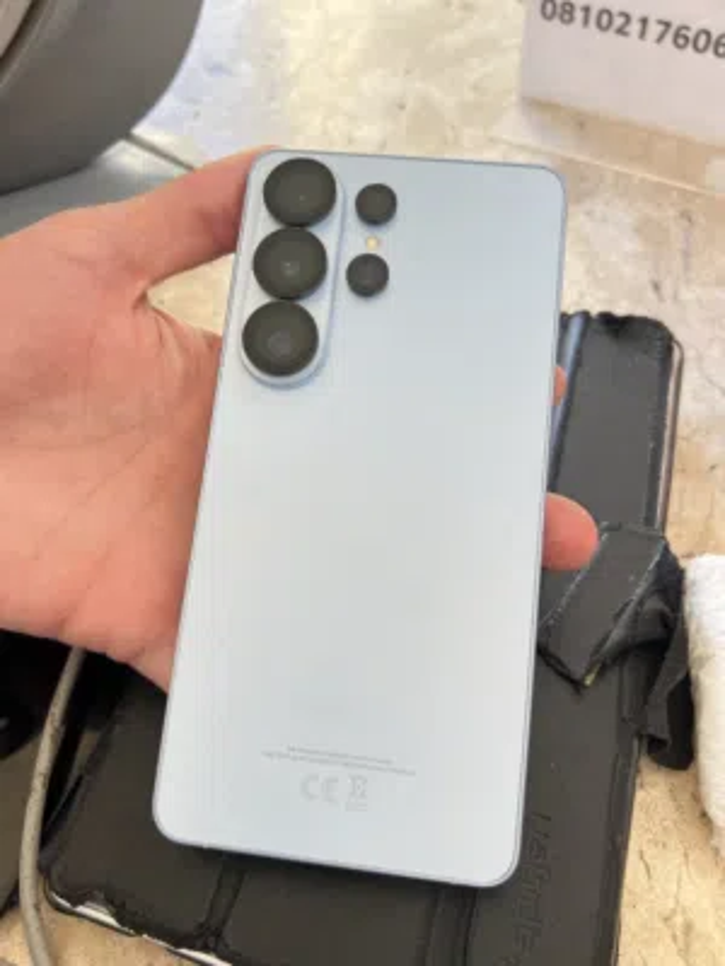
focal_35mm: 26
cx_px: 362
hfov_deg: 53.1
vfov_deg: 67.3
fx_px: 726
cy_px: 483
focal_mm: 5.7
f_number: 1.5
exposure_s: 1/100
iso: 80
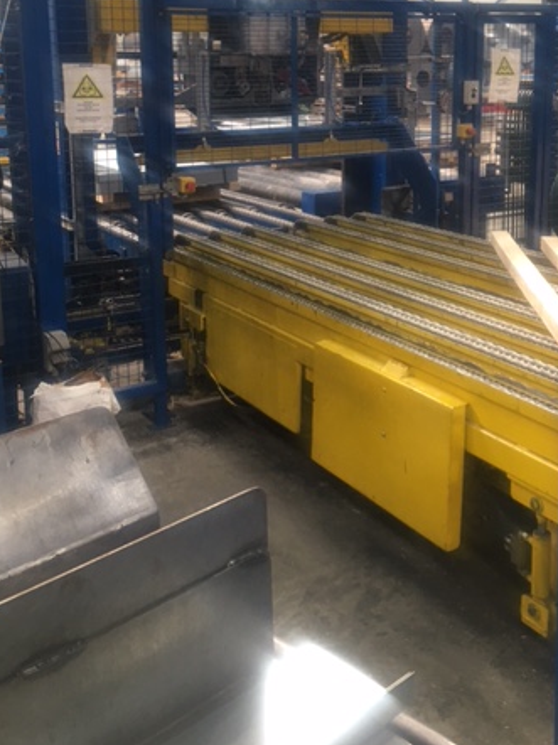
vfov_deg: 43.9
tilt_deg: -7.5
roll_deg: +1.1
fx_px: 904
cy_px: 224
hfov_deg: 34.3
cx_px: 305
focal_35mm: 42
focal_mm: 4.15
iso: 40
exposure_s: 1/17
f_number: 2.2
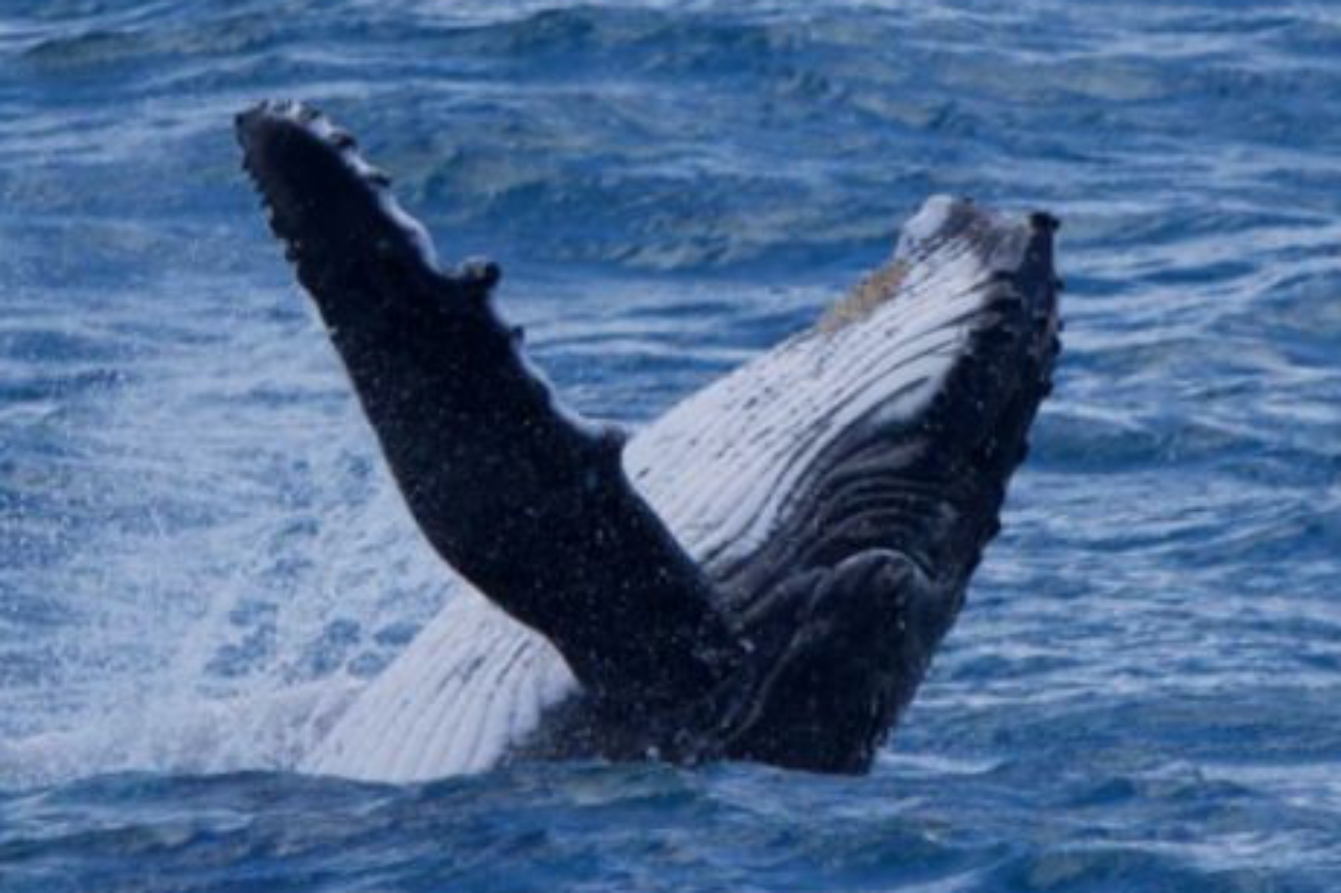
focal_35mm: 804
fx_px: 29937
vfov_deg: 1.7
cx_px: 602
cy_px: 362
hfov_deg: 2.6
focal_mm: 463
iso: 1000
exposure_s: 1/3200
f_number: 8
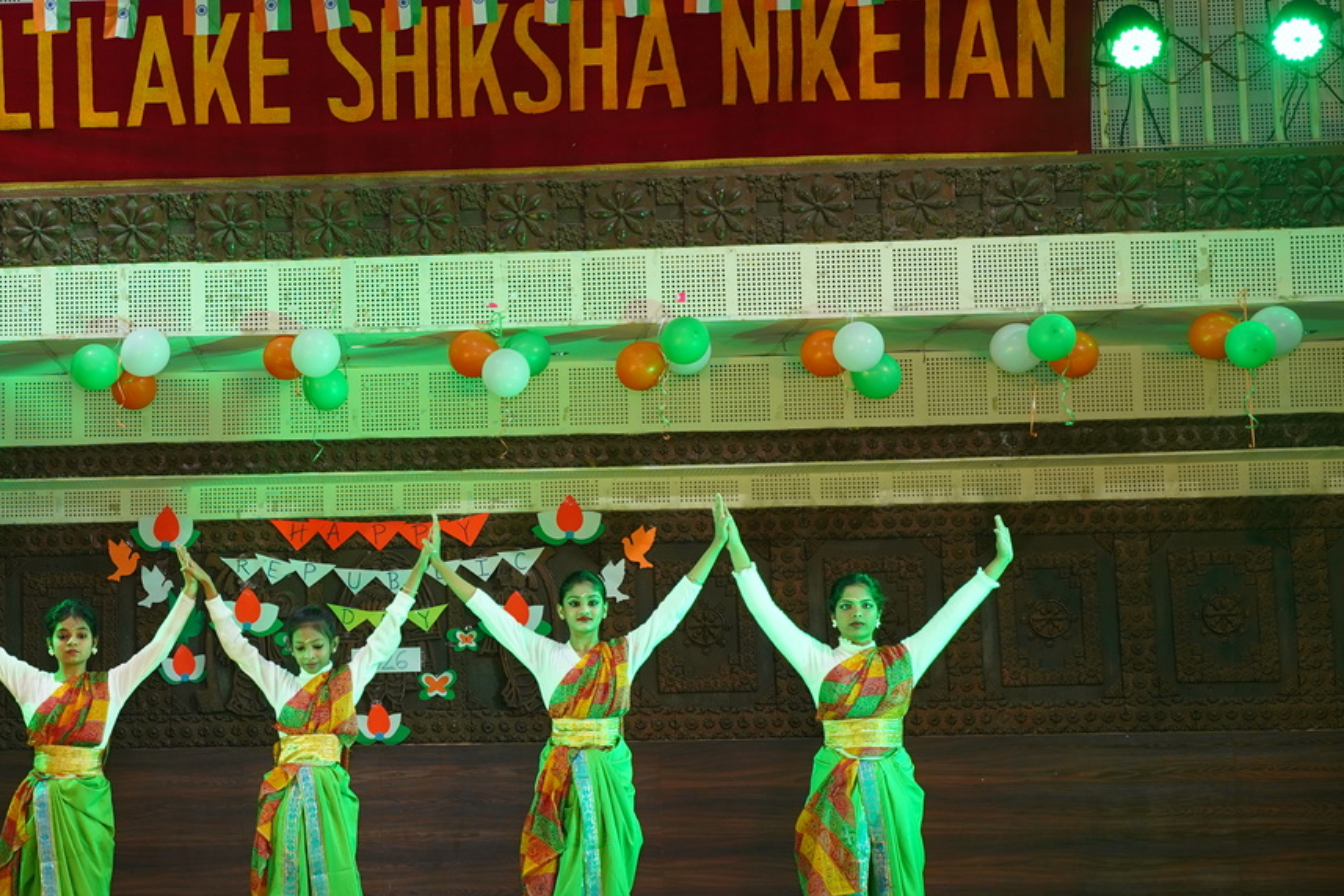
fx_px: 2613
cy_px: 559
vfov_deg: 19.4
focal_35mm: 70
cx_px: 209
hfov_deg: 28.1
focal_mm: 40
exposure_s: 1/100
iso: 1000
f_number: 4.5
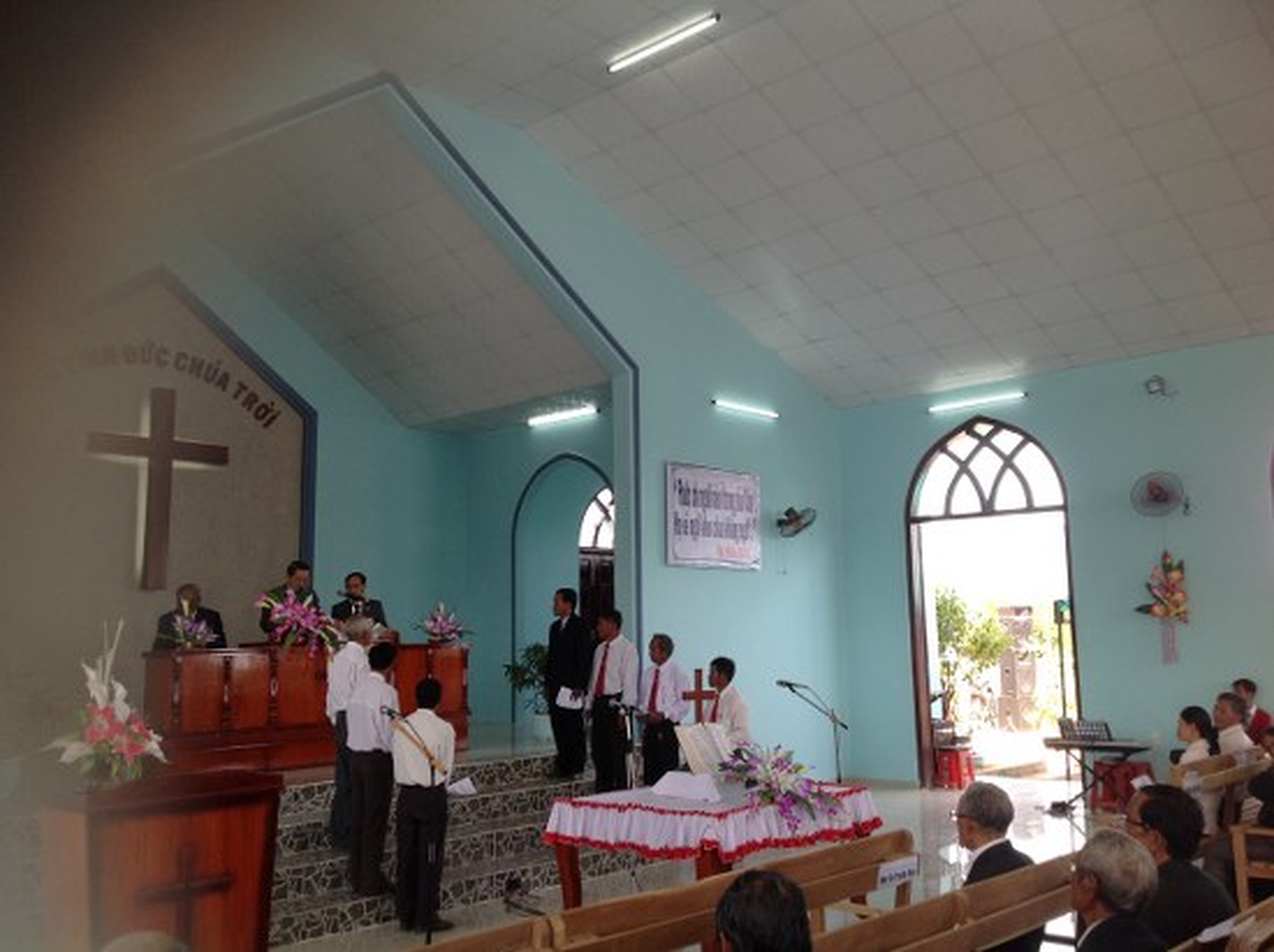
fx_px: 1286
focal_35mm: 35
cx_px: 637
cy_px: 476
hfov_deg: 52.7
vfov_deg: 40.6
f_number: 2.4
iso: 80
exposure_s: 1/120
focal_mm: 4.28
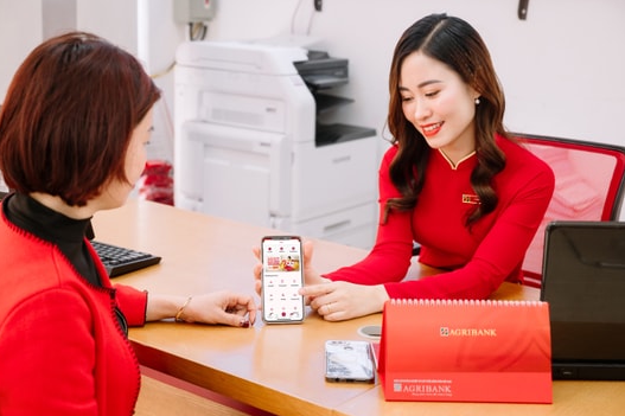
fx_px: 712
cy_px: 212
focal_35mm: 41
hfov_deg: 47.4
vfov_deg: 32.6
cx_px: 306
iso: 400
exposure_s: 1/125
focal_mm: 40
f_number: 4
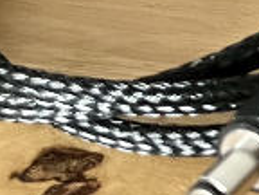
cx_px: 594
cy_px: -215
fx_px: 1347
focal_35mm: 180
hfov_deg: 9.8
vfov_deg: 7.8
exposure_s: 1/60
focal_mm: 5.1
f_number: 1.6
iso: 250
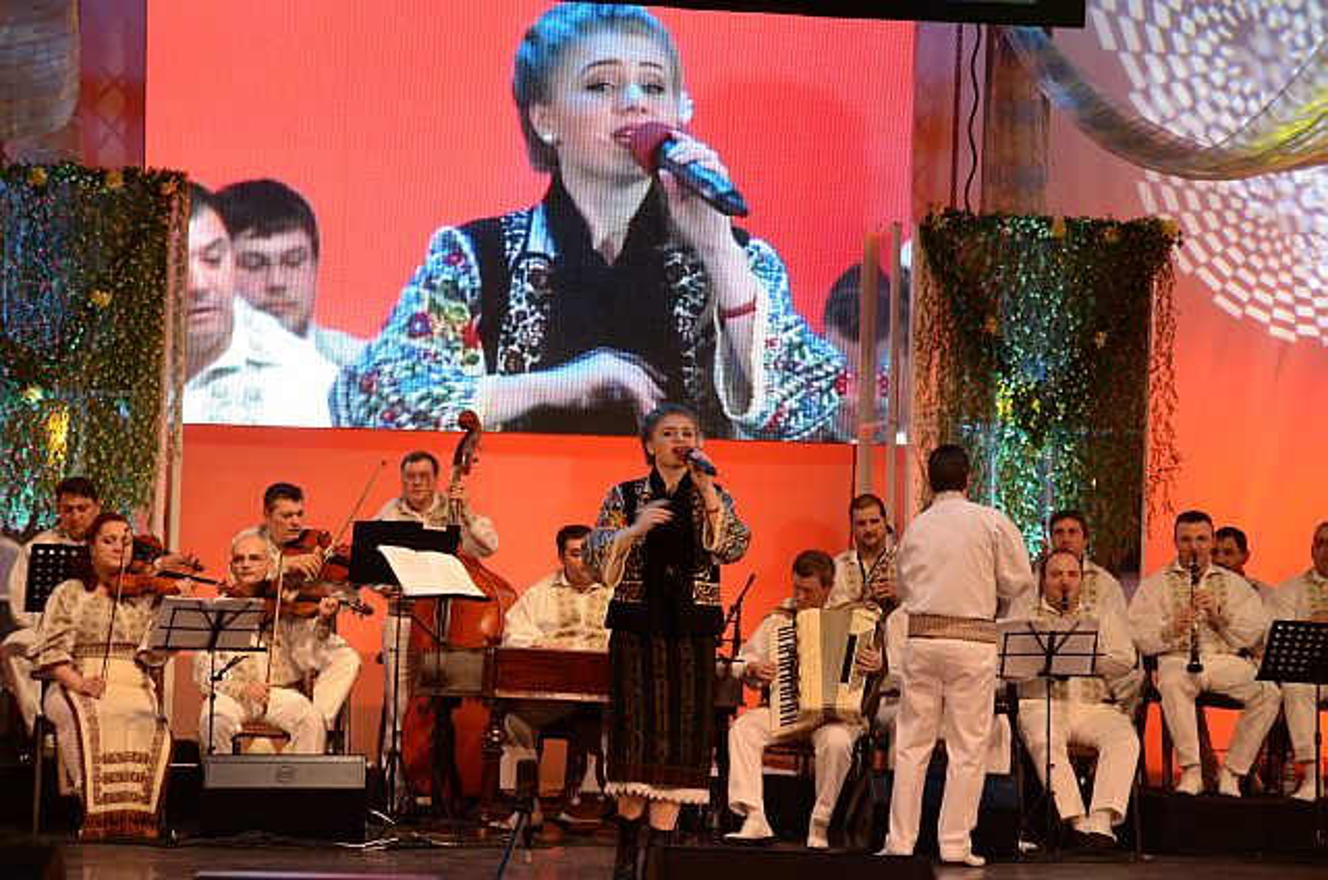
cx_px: 664
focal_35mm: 112
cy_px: 440
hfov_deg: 18.2
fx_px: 4142
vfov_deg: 12.1
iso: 500
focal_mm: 75
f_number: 5
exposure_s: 1/40
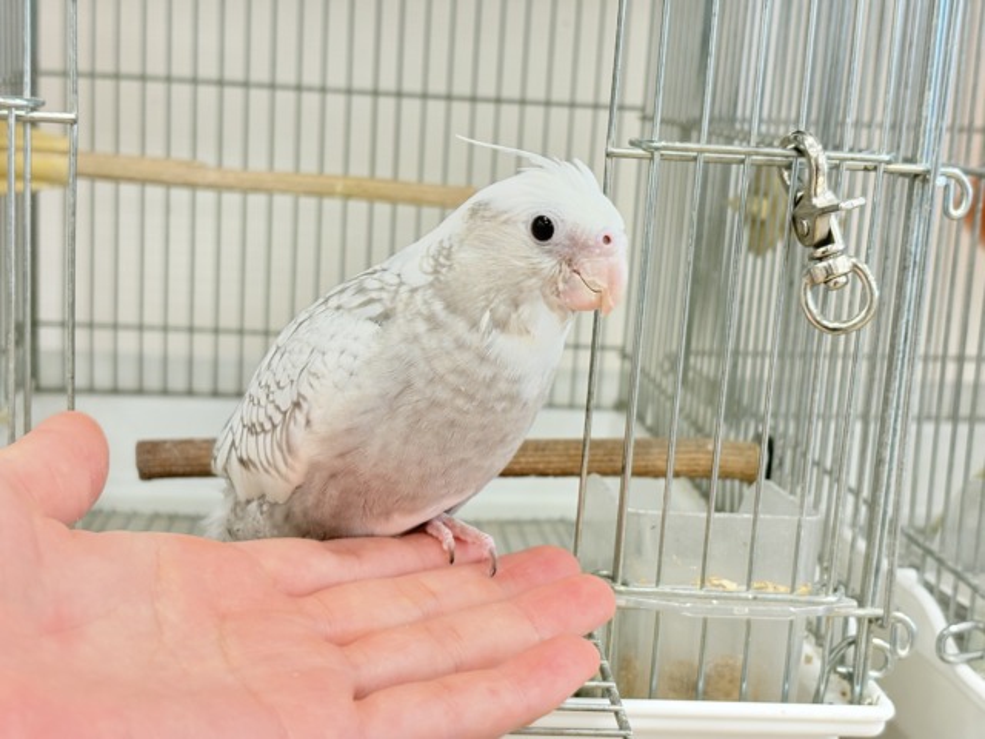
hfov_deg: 36.8
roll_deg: -2.7
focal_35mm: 52
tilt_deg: -11.2
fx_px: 1480
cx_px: 492
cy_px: 370
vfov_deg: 28.0
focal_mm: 5.96
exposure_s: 1/50
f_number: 1.6
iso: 64
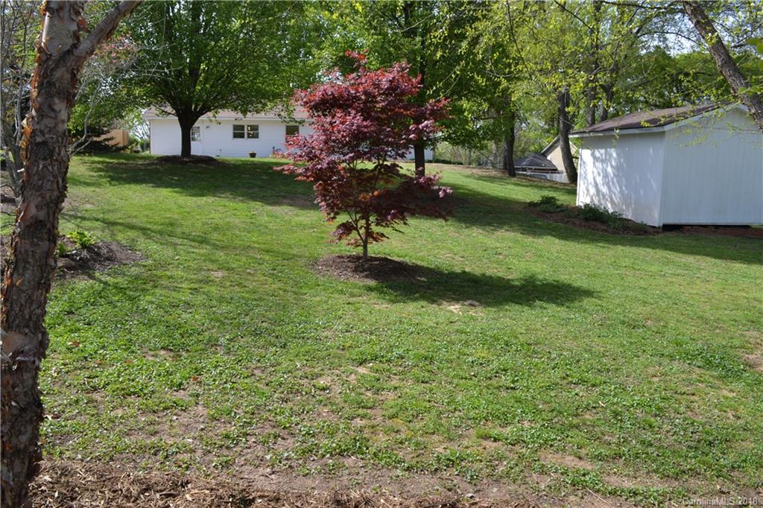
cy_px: 254
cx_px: 382
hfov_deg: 67.4
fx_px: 572
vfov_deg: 47.9
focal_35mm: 27
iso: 400
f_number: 10
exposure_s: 1/200
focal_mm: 18
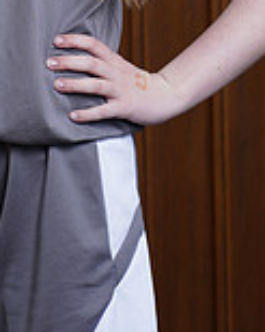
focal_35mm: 301
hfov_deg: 5.1
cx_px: 11
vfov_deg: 6.3
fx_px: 2954
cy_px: -179
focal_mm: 85
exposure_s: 1/250
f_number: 5.6
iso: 200
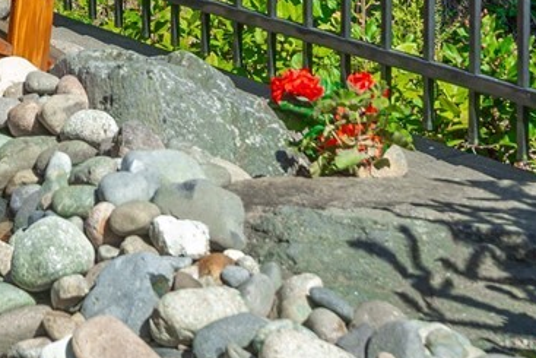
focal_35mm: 111
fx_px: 1653
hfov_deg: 17.5
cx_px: -122
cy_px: -271
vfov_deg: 11.5
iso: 100
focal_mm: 24
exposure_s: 1/125
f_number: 7.1
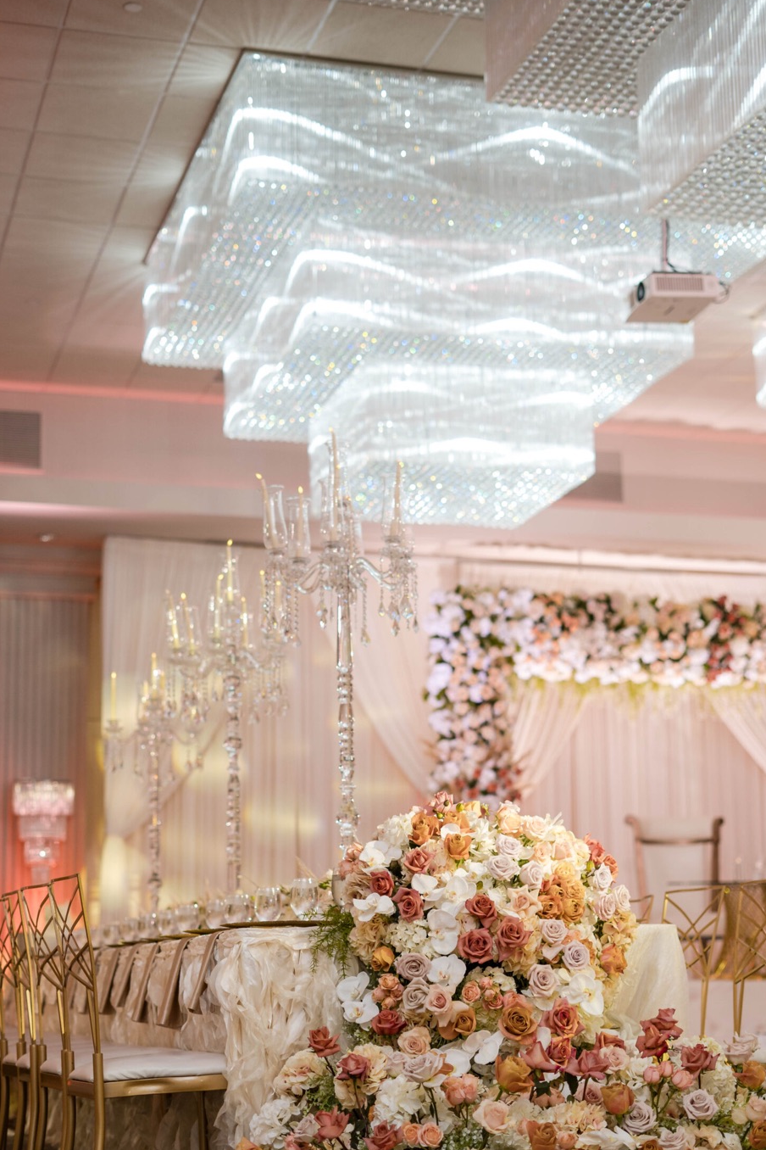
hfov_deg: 23.0
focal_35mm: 59
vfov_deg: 33.9
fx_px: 1883
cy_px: 666
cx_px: 379
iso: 800
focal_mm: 50
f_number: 2.2
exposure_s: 1/200
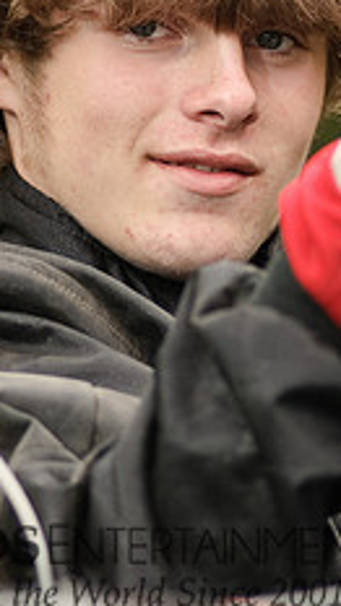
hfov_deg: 2.6
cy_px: 152
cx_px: 508
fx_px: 7526
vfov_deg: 4.6
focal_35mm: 468
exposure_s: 1/320
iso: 200
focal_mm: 120
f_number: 2.8
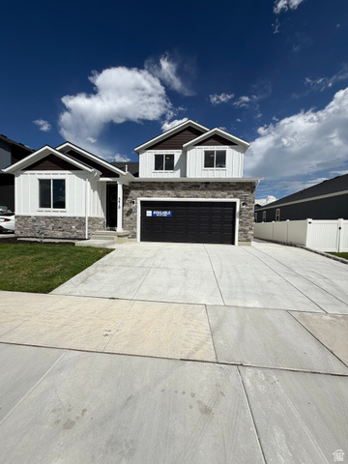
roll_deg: -1.0
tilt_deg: -1.1
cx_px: 174
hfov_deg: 85.7
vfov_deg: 102.1
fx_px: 188
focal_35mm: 14
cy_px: 232
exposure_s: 1/2165
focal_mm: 2.22
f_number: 2.2
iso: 20
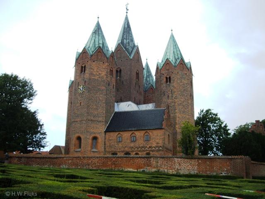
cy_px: 100
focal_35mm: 38
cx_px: 132
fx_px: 291
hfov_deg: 49.0
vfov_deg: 37.7
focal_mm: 6.2
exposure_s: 1/160
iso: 50
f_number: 4.3
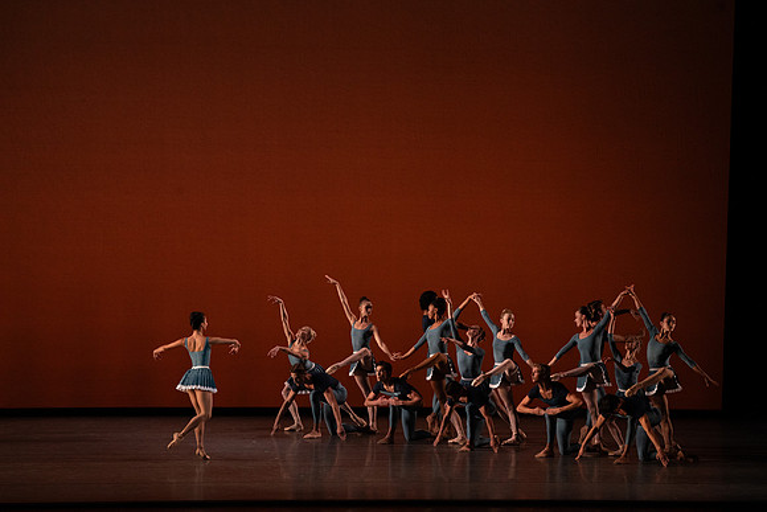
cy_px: 256
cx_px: 384
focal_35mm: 160
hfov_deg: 12.8
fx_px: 3410
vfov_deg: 8.6
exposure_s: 1/400
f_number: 9
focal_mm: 160
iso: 5000
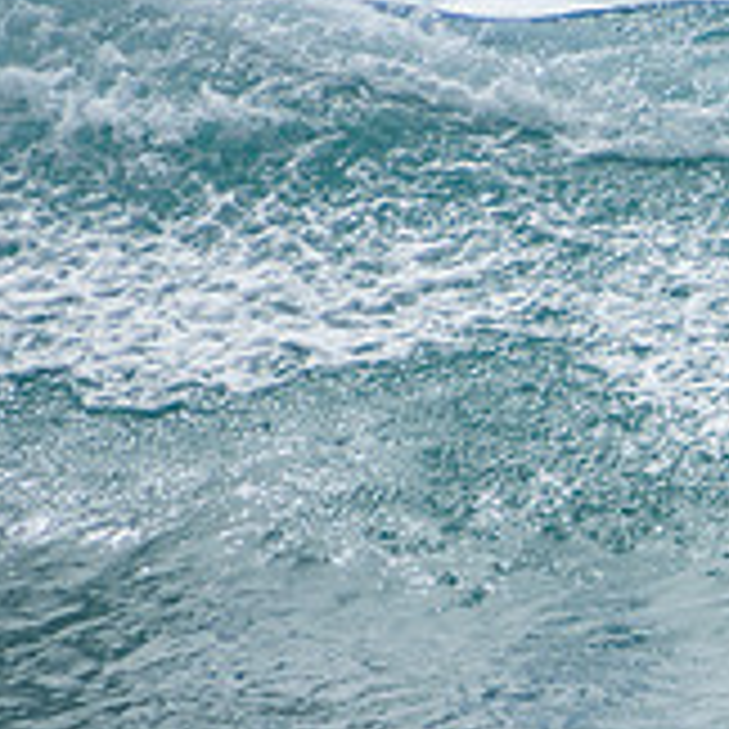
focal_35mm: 1823
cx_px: 1260
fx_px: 43435
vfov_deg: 1.0
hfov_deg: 1.0
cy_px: 583
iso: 200
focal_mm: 400
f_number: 5.6
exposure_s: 1/1250
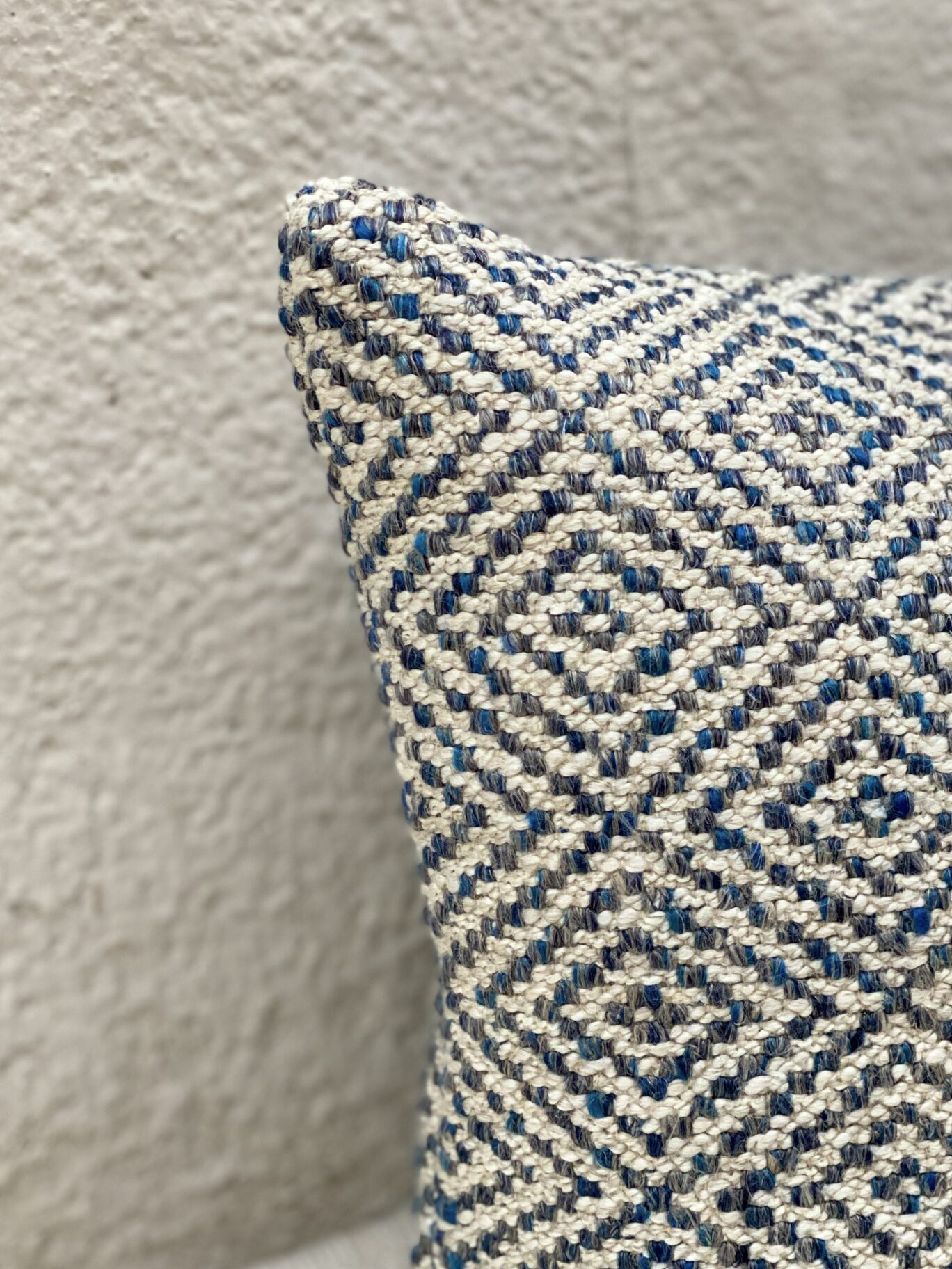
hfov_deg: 20.1
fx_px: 2677
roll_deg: -2.5
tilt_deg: -22.5
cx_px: 624
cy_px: 702
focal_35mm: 73
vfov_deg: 26.7
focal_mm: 6
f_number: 2
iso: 200
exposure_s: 1/122
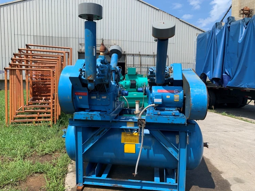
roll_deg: -2.0
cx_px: 128
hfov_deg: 67.3
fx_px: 192
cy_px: 96
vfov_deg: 53.1
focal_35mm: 26
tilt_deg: -1.6
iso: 25
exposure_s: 1/1610
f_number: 1.8
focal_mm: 4.25
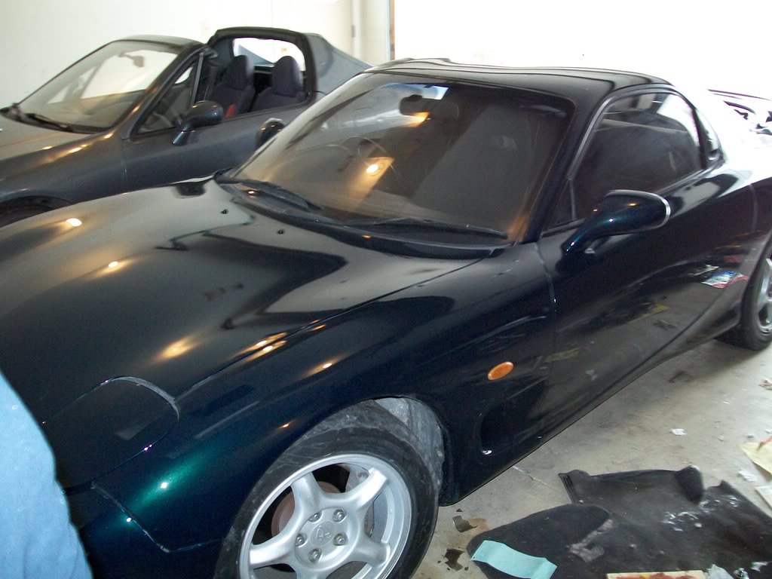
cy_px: 290
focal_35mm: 36
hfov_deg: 51.4
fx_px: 803
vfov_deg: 39.7
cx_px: 386
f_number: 2.7
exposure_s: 1/60
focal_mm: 6
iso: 160
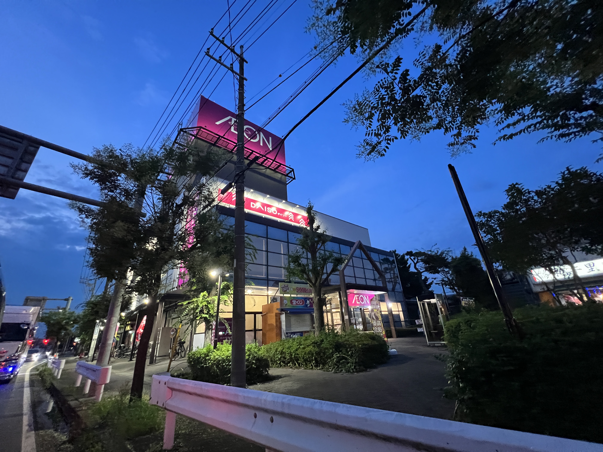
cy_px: 226
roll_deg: +4.8
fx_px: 226
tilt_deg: +23.2
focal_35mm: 13
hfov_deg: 106.2
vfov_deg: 89.9
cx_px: 302
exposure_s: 1/50
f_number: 1.8
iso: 640
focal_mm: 1.57
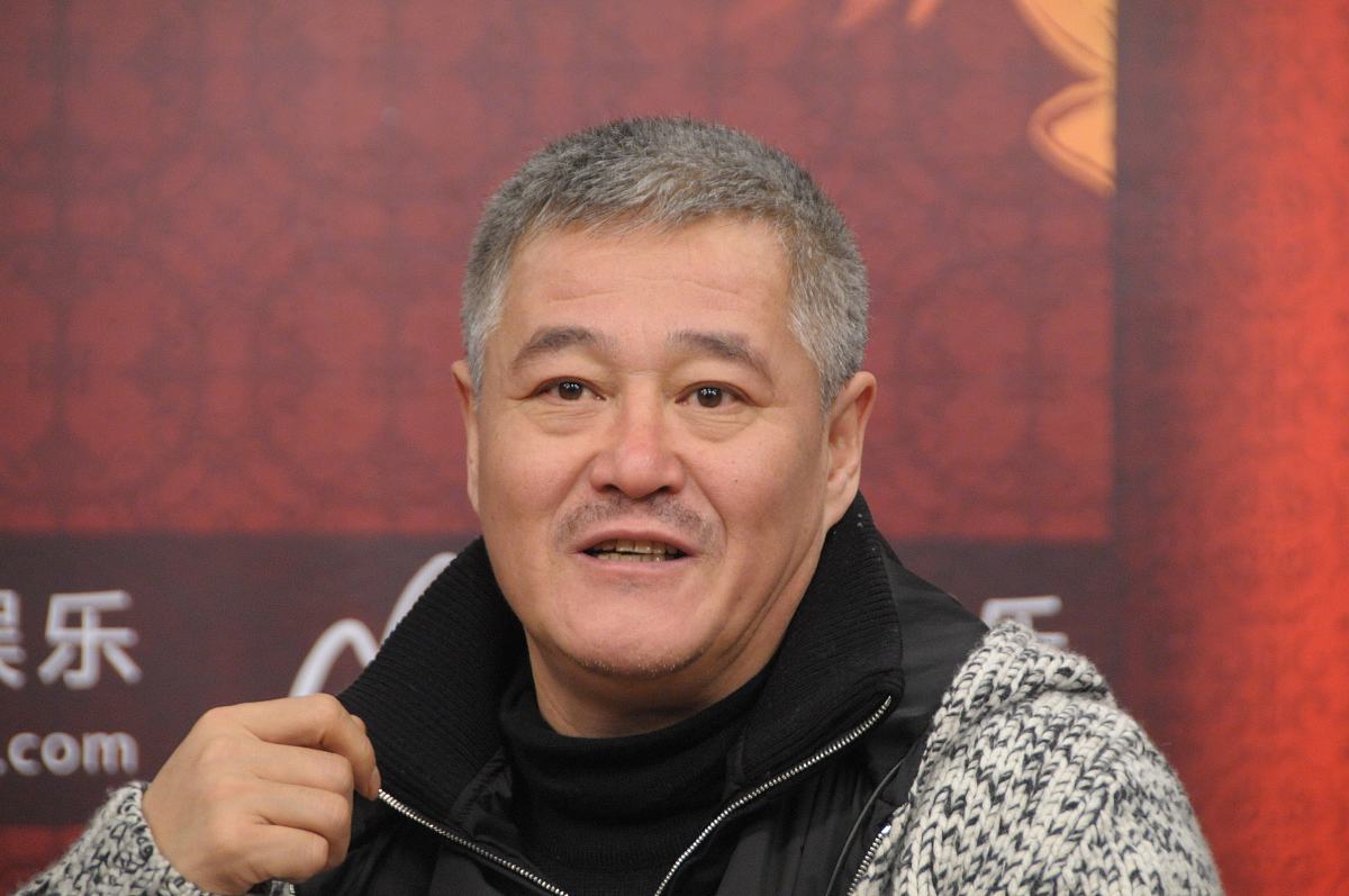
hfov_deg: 8.1
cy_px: 448
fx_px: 9544
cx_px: 674
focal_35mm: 255
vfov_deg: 5.4
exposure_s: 1/160
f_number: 5.6
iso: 1600
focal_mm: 170
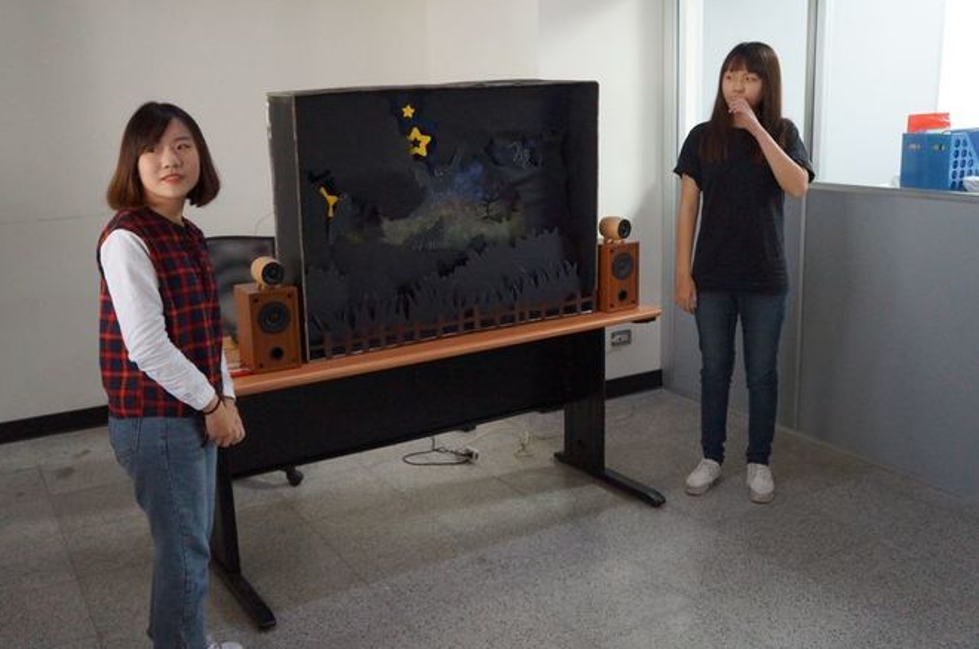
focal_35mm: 35
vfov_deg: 37.7
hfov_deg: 54.5
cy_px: 310
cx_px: 461
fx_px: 950
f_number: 4
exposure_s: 1/80
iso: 3200
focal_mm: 22
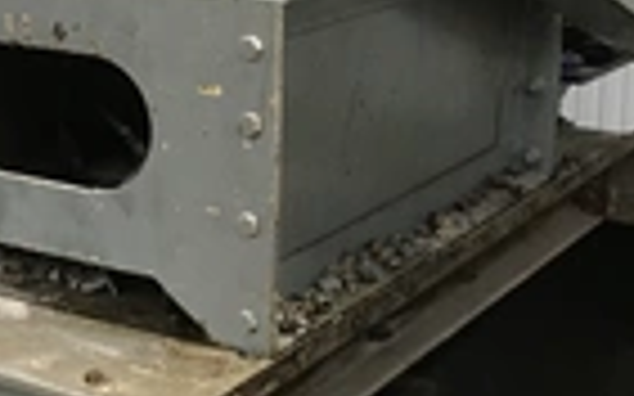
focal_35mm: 87
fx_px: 1503
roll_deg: +0.7
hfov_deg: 23.7
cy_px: 148
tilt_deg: -14.1
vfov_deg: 15.0
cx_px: 202
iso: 160
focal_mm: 4.15
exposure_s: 1/30
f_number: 2.2
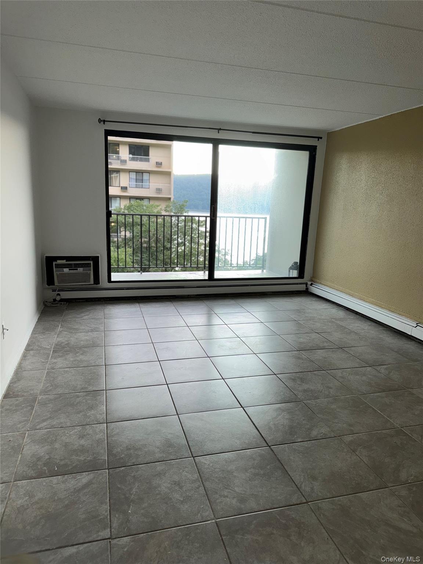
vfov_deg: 71.6
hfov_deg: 56.8
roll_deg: -2.2
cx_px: 212
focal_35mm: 24
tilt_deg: -11.5
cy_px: 282
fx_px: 391
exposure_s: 1/54
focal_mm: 6.76
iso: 64
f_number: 1.78
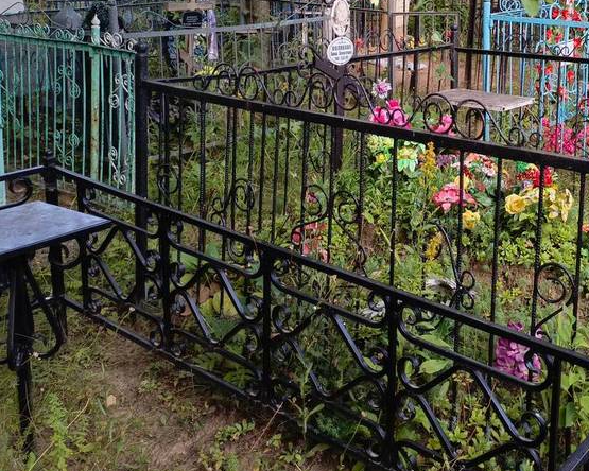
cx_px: 491
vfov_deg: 32.3
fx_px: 784
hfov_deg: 39.2
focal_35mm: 45
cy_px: 78
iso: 183
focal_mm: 4.76
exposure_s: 1/100
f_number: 1.69
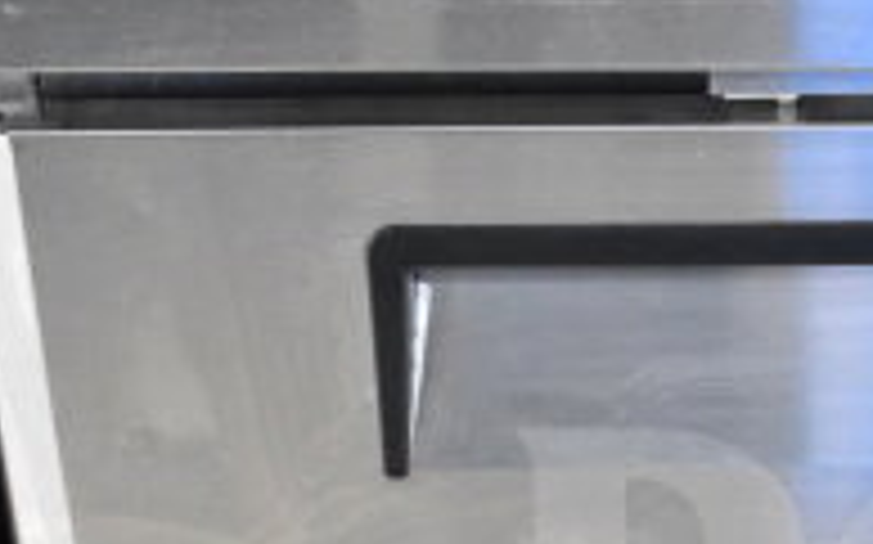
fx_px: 2972
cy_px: 785
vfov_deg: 10.2
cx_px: 918
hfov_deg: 16.3
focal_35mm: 125
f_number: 5
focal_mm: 26
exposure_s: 1/100
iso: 6400
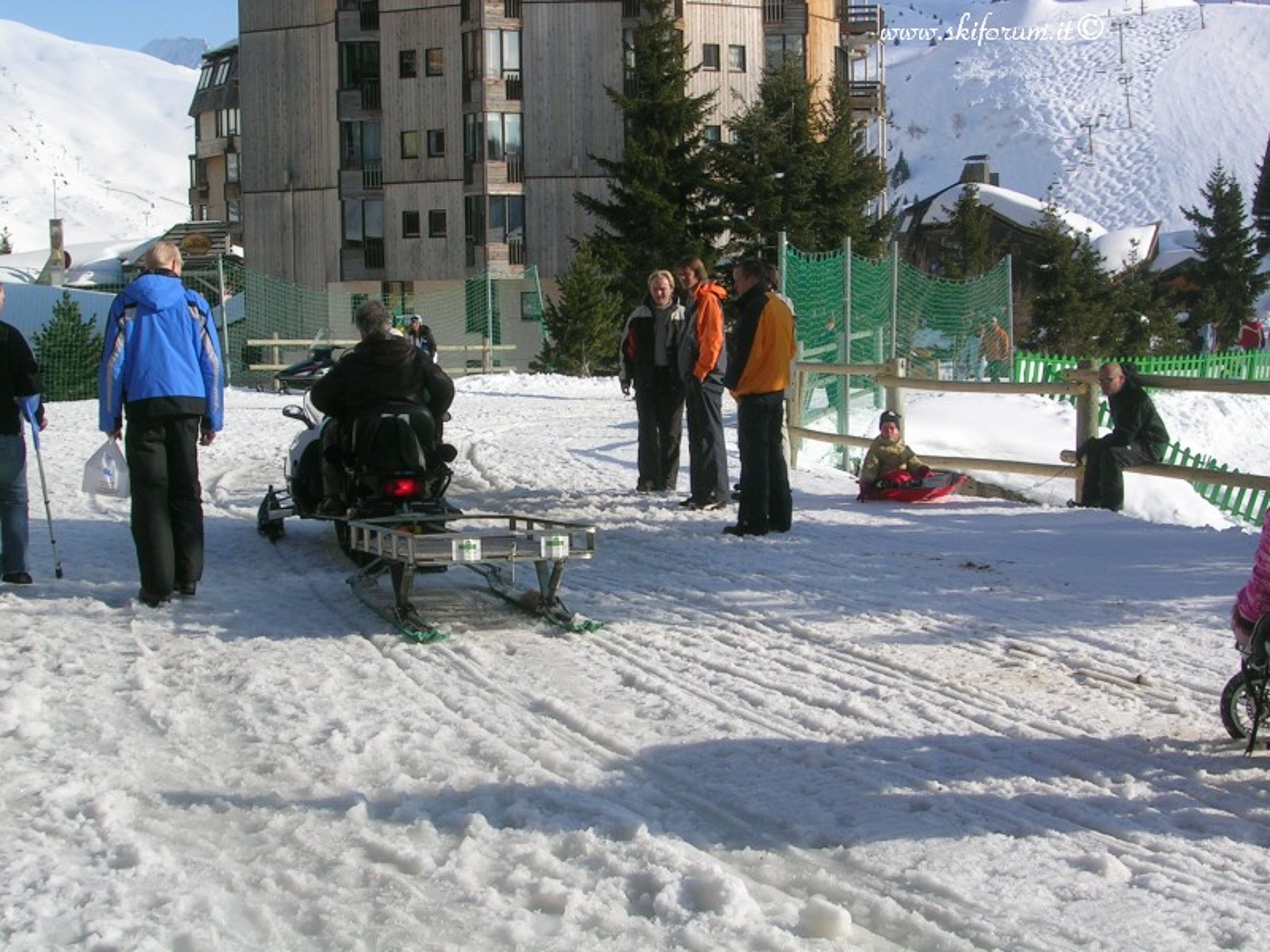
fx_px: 2238
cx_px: 635
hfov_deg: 31.7
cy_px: 476
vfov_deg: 24.0
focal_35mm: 61
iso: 50
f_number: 5.9
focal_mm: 9.3
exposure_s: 1/375
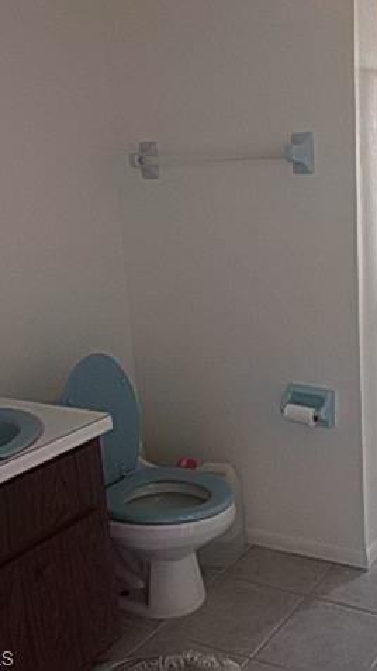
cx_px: 360
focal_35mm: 38
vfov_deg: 52.8
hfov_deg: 29.5
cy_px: 335
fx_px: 676
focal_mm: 4.66
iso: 200
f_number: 3.2
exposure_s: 1/30
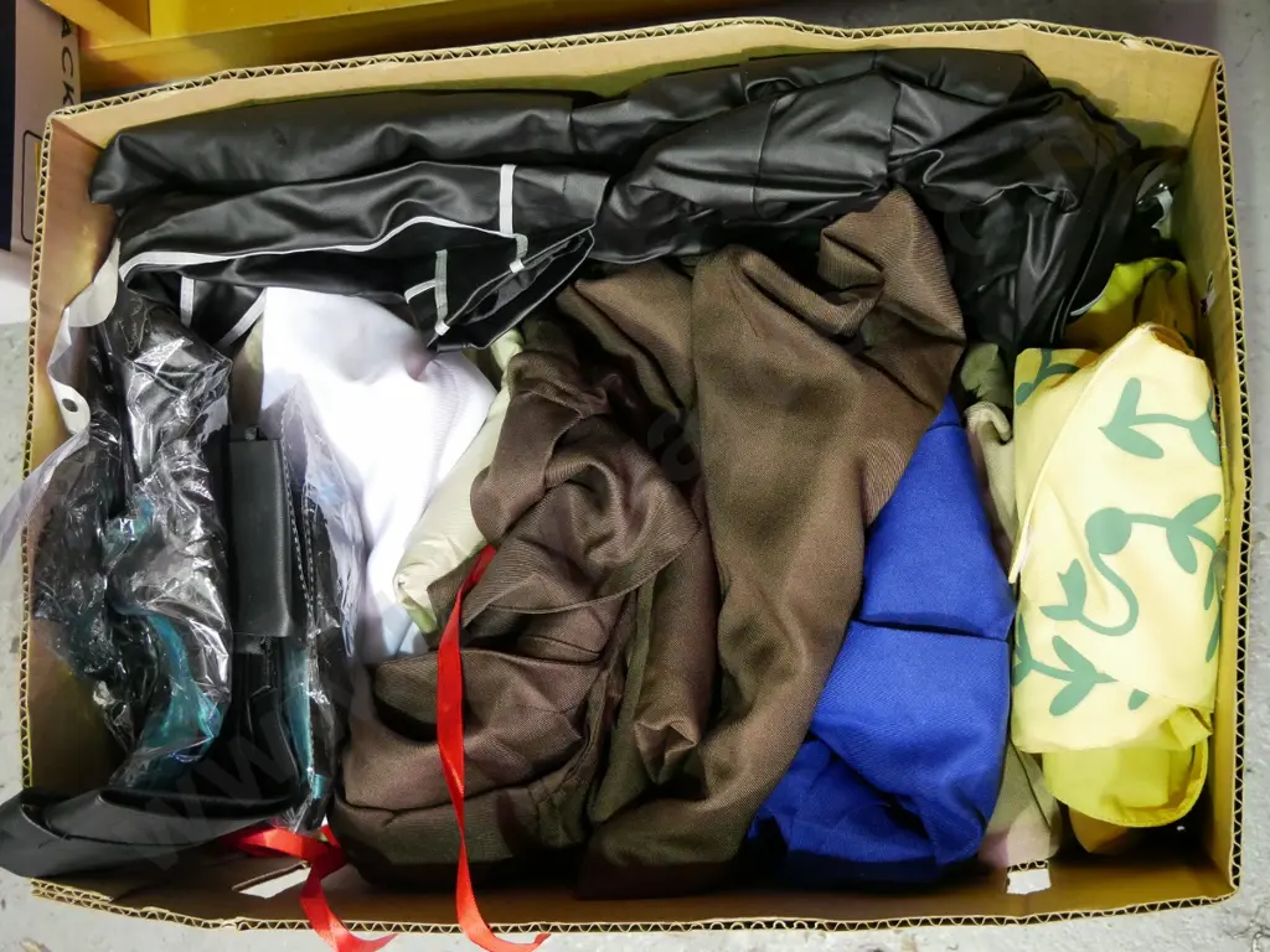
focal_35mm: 54
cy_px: 476
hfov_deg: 35.5
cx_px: 635
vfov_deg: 27.0
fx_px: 1981
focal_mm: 27
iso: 3200
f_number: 4.6
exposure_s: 1/30
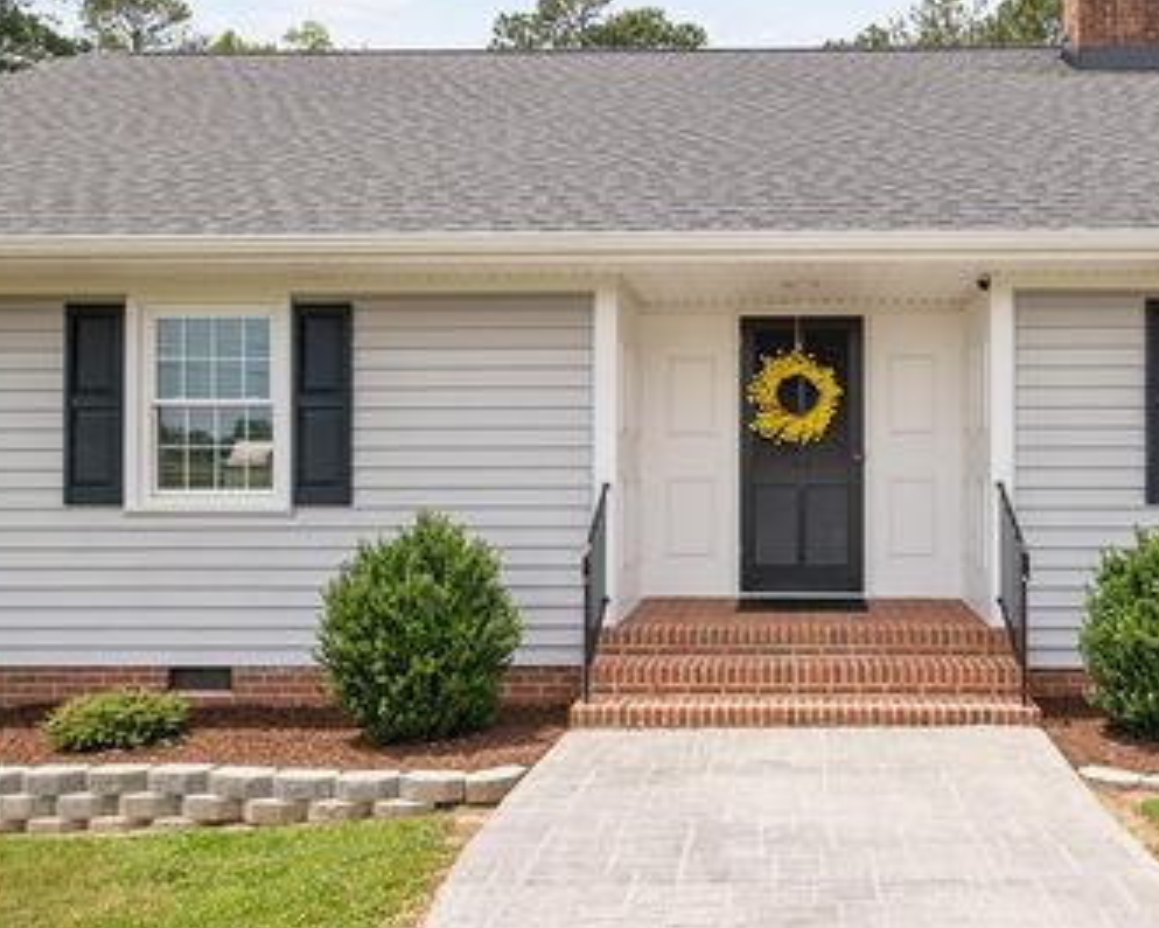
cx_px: 770
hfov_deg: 51.9
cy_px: 450
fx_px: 1167
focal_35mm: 34
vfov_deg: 43.4
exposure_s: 1/800
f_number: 9
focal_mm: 24
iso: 250
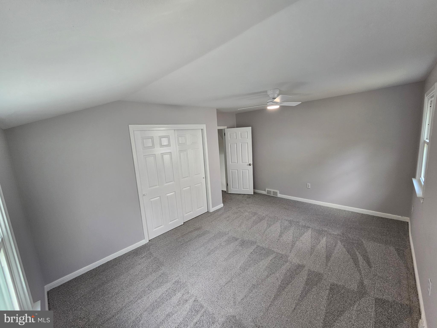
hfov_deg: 106.2
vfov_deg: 89.9
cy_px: 164
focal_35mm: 13
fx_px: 164
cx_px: 218
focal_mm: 2.2
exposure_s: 1/60
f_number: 2.2
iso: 125
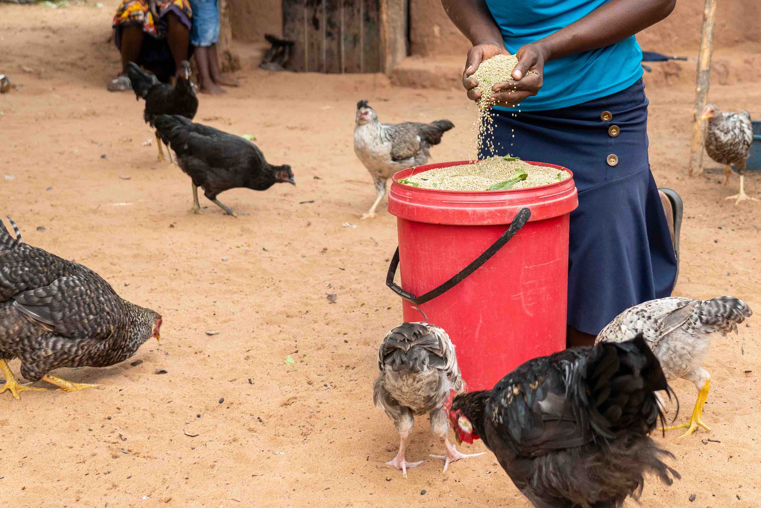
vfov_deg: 22.4
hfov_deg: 33.5
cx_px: 531
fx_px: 1247
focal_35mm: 59
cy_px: 49
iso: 500
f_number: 4
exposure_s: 1/500
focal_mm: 32
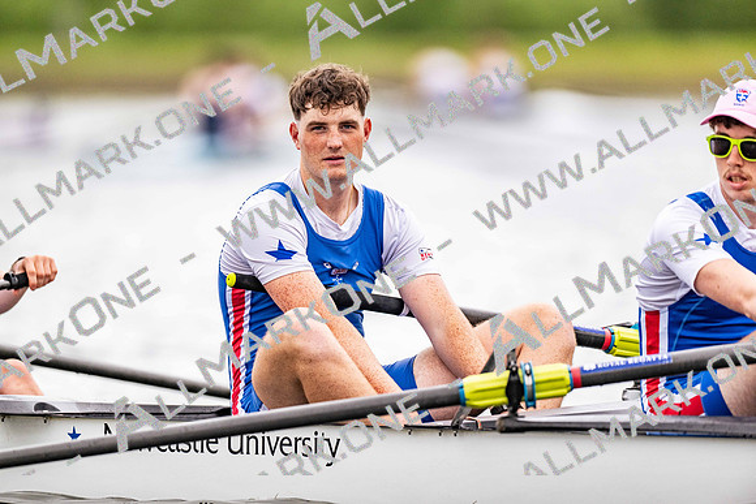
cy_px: 252
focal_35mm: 600
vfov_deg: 2.3
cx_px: 378
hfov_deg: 3.4
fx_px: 12602
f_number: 4
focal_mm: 600
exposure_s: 1/2500
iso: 1250
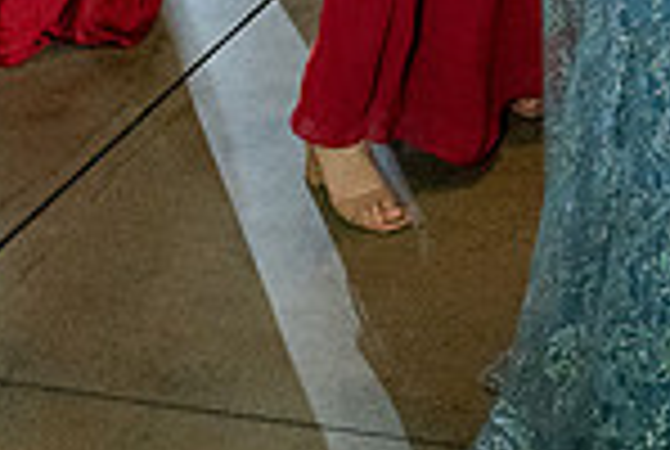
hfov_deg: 17.0
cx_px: 783
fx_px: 2145
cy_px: -581
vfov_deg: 10.5
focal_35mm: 115
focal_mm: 24
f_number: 4
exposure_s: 1/200
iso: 3200
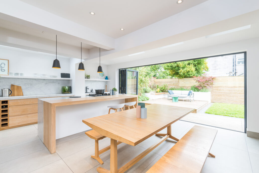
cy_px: 86
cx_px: 130
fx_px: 115
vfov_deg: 73.8
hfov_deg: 96.7
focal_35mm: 16
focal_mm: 16
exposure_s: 1/8
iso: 100
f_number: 9
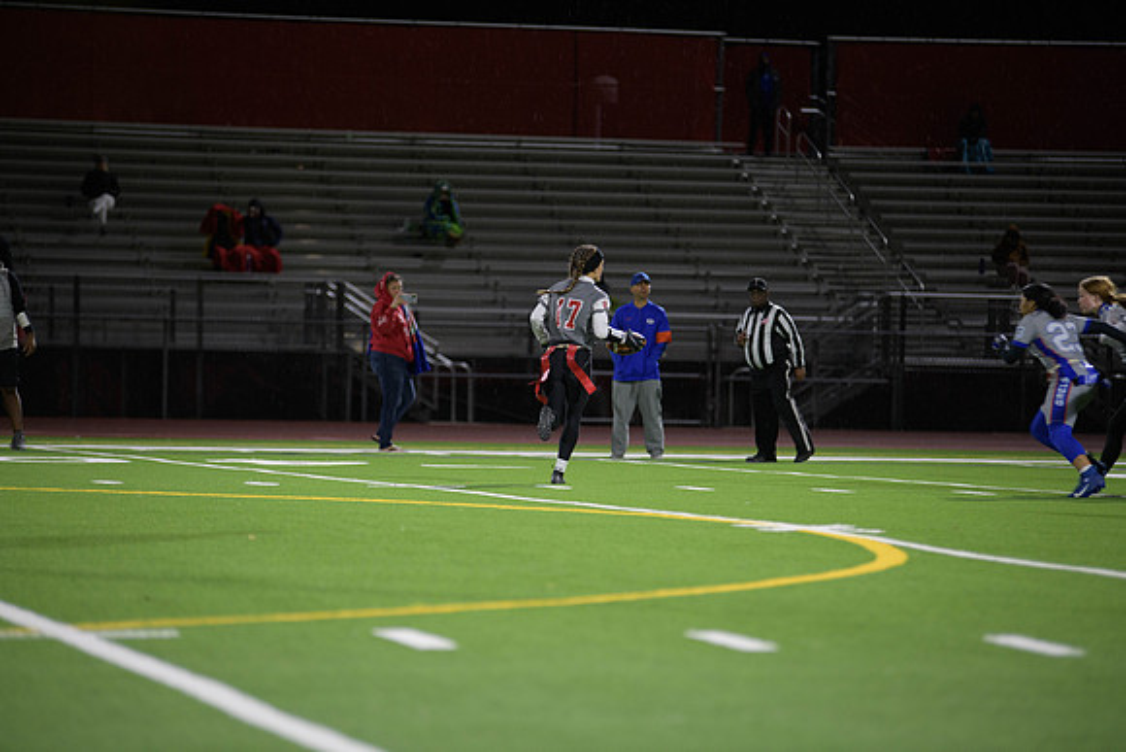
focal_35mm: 165
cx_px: 563
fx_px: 5162
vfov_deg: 8.3
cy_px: 376
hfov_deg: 12.4
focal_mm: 165
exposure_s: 1/200
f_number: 2.8
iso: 1000
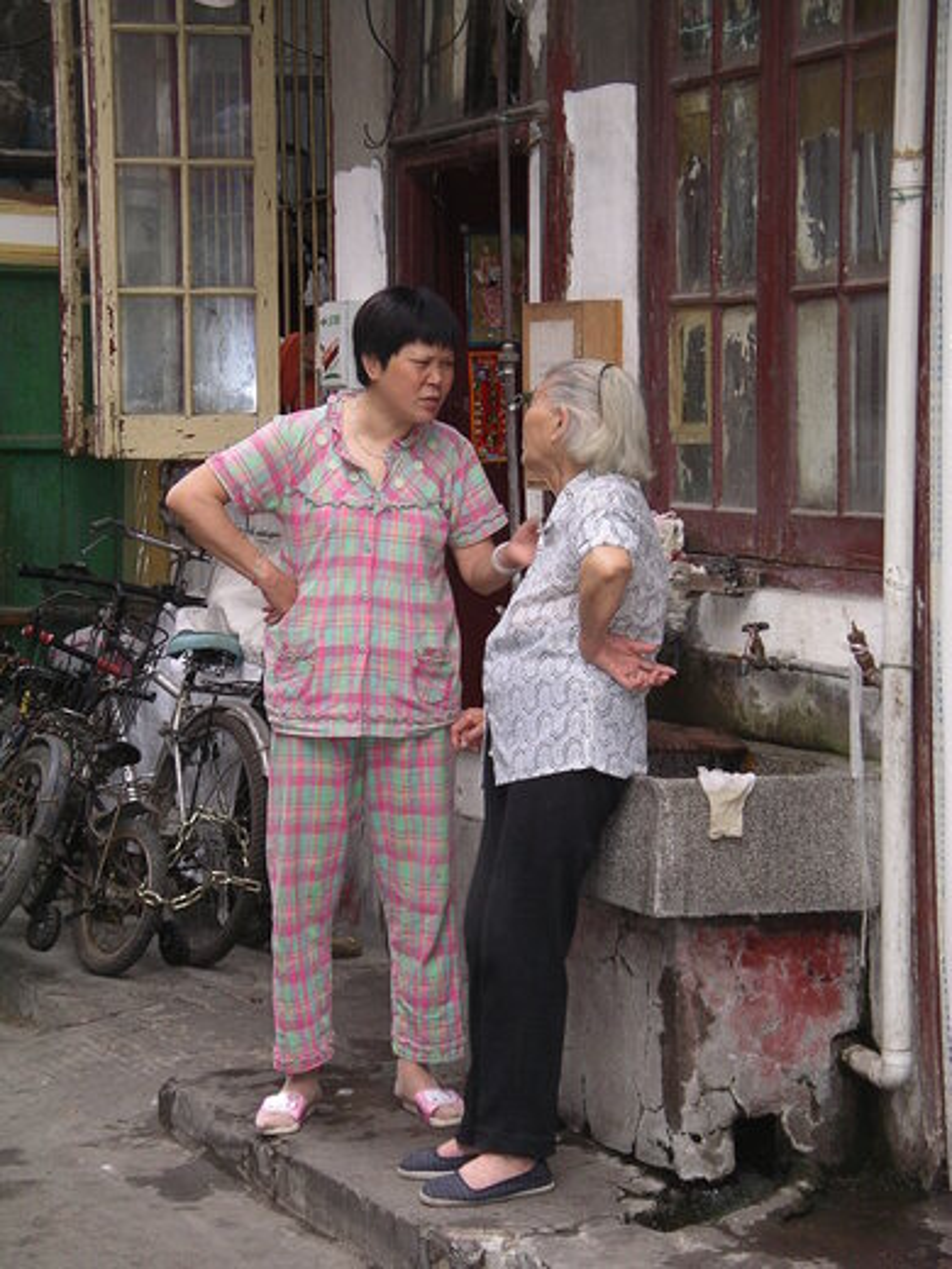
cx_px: 476
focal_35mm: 98
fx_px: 3594
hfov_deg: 15.1
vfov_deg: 20.0
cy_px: 634
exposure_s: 1/67
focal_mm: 20.4
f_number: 3.8
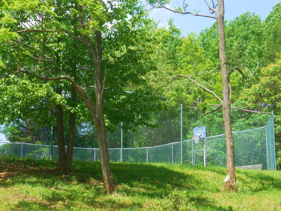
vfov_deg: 23.3
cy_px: 106
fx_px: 511
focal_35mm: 63
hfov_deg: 30.7
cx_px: 140
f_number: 5.6
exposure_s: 1/250
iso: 125
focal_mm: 11.3
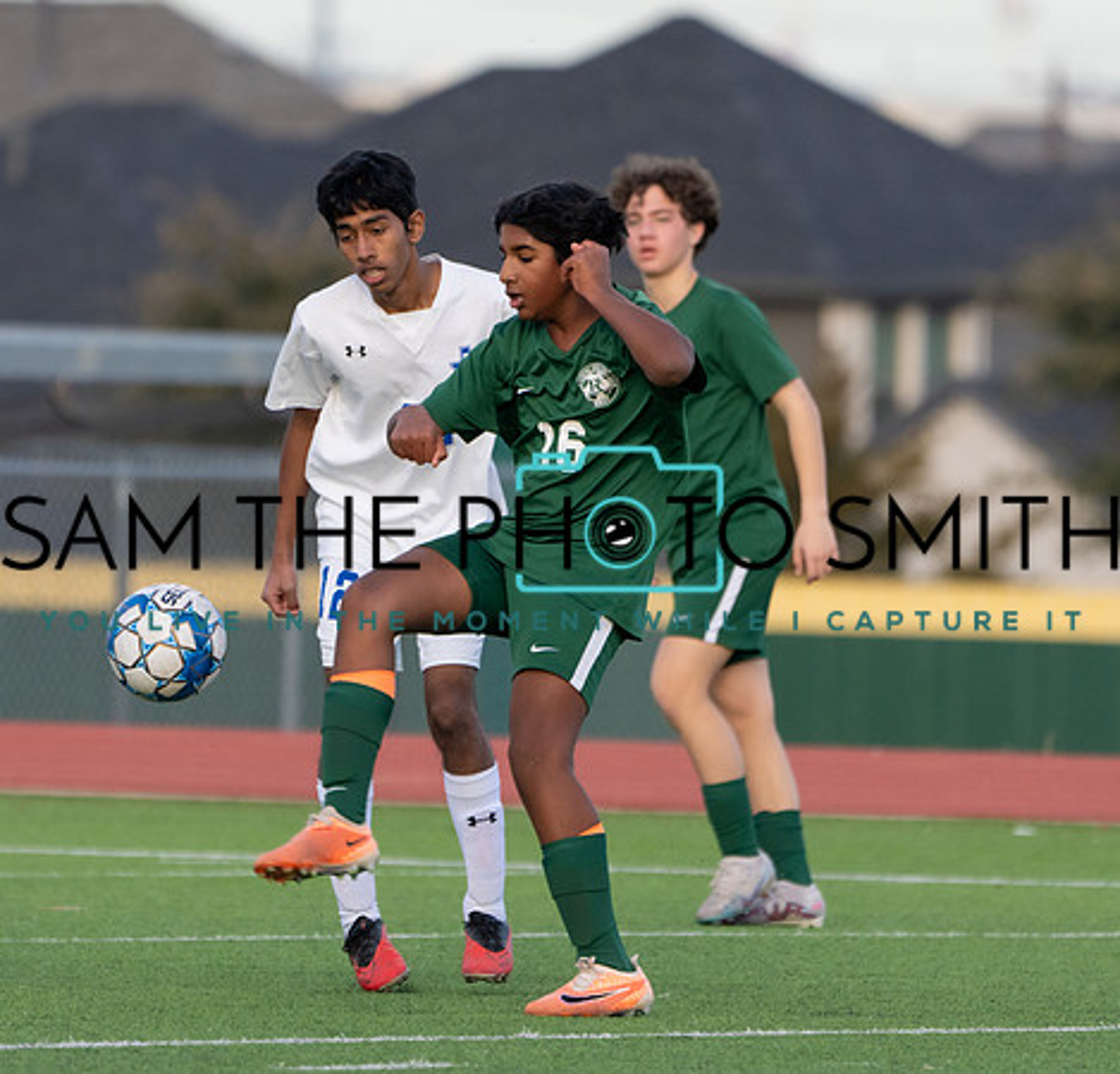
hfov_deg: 2.4
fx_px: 26363
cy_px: 546
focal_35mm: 735
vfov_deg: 2.3
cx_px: 584
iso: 800
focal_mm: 400
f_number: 5.6
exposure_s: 1/1250
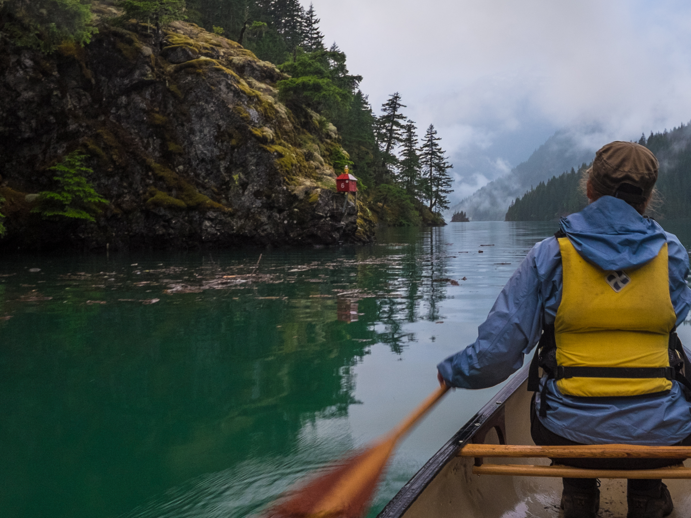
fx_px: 778
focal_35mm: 39
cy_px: 204
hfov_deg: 47.2
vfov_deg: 36.7
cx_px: 454
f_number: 6.4
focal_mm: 14
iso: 400
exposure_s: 1/30
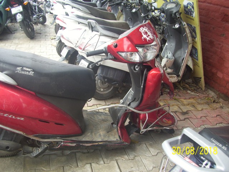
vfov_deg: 41.8
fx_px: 225
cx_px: 114
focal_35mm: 34
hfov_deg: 54.0
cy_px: 86
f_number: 2.9
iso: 80
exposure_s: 1/100
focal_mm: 5.7
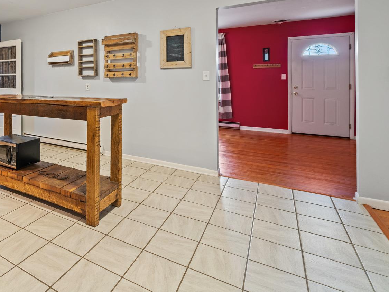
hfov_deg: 72.7
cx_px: 91
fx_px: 236
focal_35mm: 21
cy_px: 69
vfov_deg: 59.6
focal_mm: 12
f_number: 8
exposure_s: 1/1.67
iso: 500
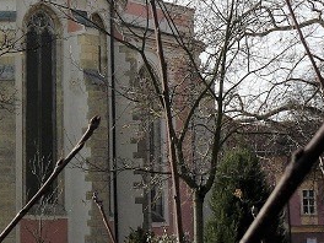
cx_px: 26
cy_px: 0
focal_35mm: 115
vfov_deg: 12.7
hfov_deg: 16.9
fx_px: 1076
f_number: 5.6
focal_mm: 7.1
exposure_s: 1/250
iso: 100
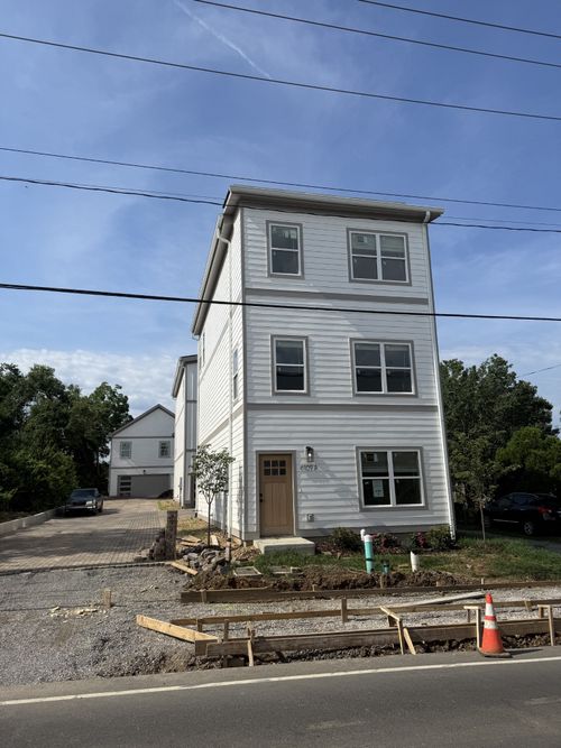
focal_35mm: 24
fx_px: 519
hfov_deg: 56.8
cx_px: 280
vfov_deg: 71.6
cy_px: 374
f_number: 1.78
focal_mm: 6.76
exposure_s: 1/7353
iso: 80
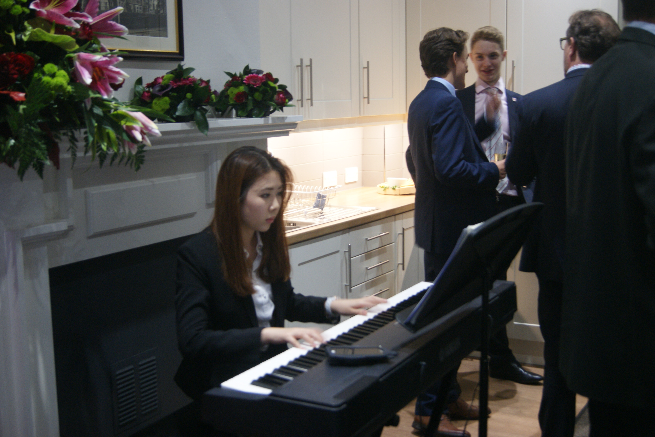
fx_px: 819
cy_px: 218
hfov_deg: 43.6
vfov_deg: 29.9
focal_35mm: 45
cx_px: 328
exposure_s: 1/15
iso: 400
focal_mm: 30
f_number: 4.5
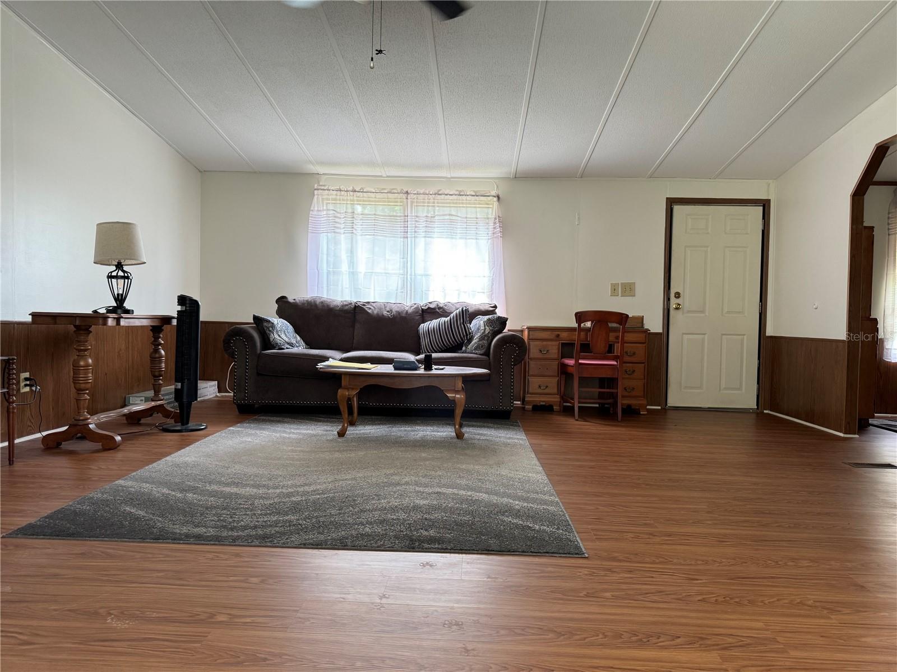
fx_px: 622
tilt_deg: -2.5
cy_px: 336
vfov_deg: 56.8
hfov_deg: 71.6
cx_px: 448
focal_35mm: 24
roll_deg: -0.3
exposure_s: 1/121
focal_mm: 6.76
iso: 200
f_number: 1.78
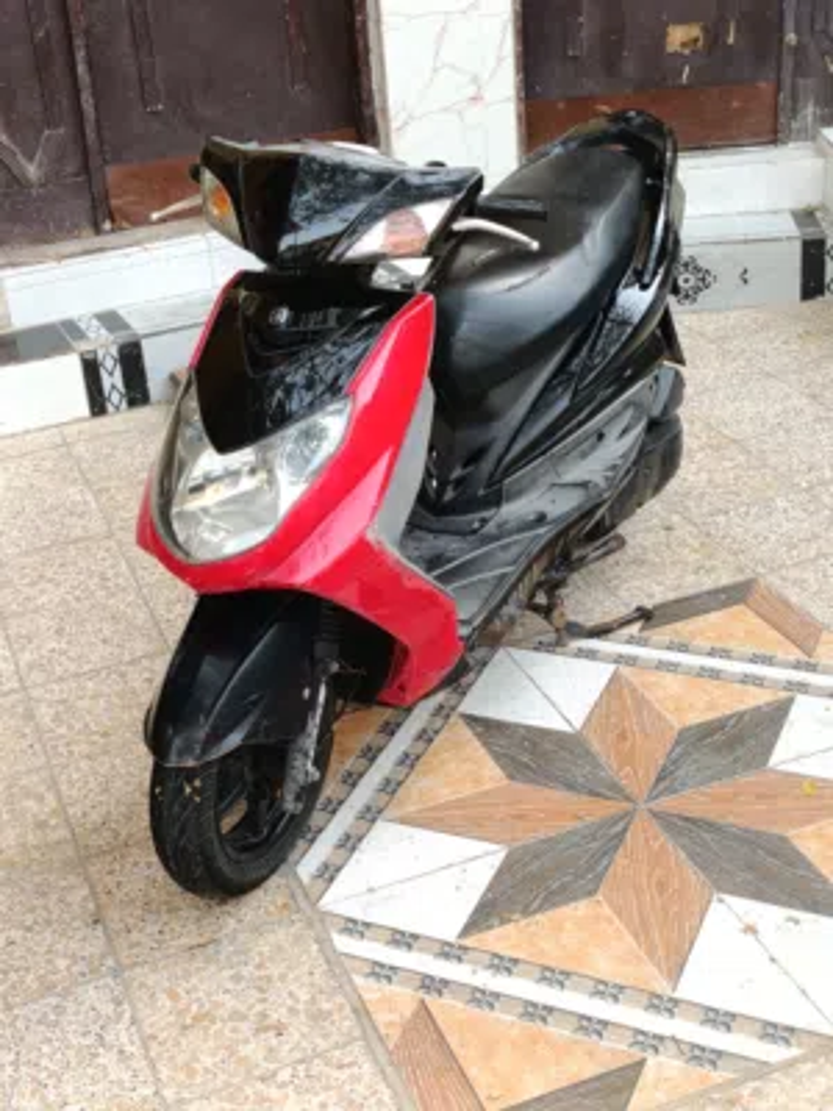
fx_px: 802
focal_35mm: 25
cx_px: 416
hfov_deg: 54.9
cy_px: 556
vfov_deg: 69.4
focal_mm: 4.71
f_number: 1.7
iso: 160
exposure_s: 1/100
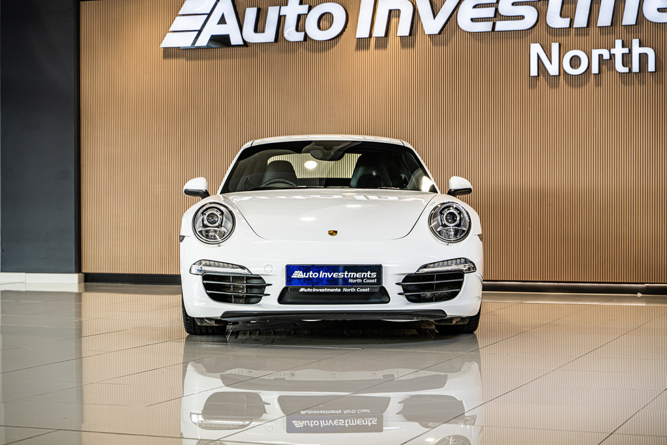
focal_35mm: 75
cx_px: 334
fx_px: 1389
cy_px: 222
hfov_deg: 27.0
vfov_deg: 18.2
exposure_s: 1/125
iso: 400
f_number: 4.5
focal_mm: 75
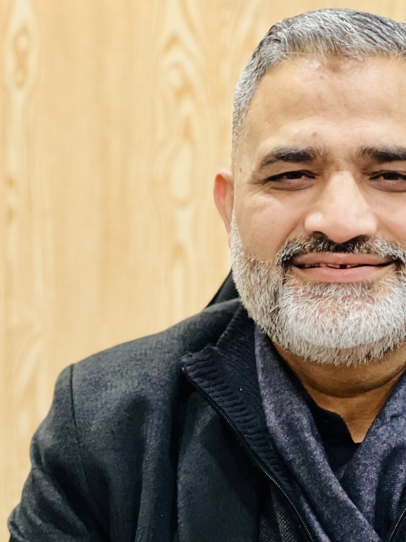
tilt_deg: -6.4
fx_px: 2299
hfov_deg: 10.0
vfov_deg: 13.3
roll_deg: -1.4
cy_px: 508
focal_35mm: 147
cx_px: 367
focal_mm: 9
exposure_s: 1/14
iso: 640
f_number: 2.8
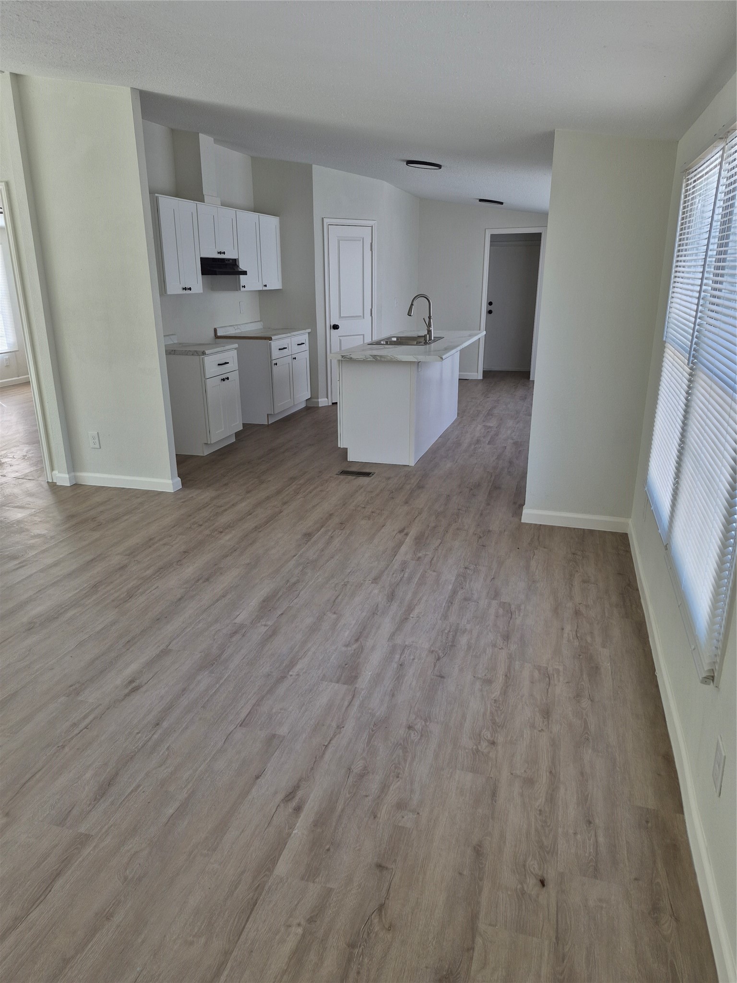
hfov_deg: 58.9
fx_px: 653
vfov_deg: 73.9
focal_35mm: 23
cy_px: 492
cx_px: 368
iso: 50
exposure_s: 1/120
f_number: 1.8
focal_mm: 5.4
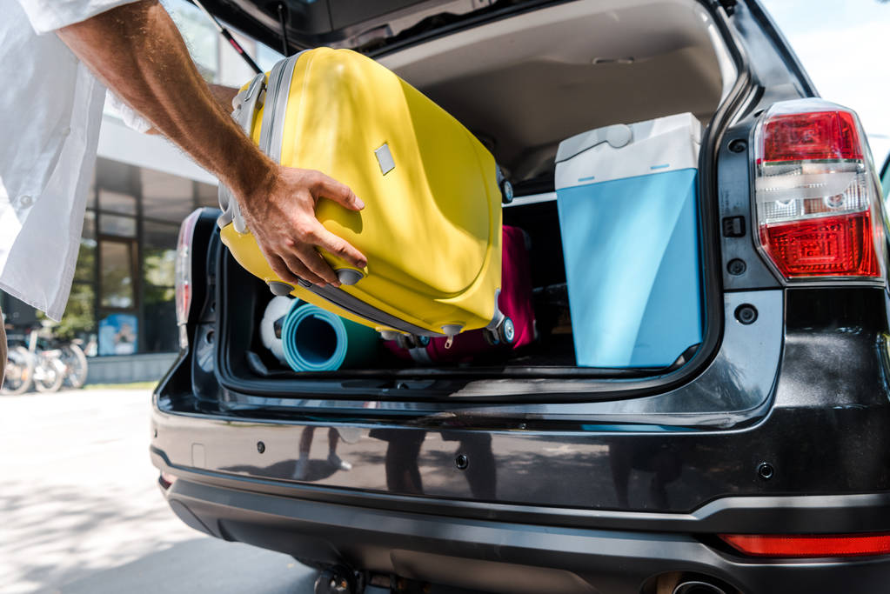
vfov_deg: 45.0
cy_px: 297
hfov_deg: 63.6
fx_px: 717
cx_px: 445
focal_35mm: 29
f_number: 4
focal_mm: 29
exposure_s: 1/250
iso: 160
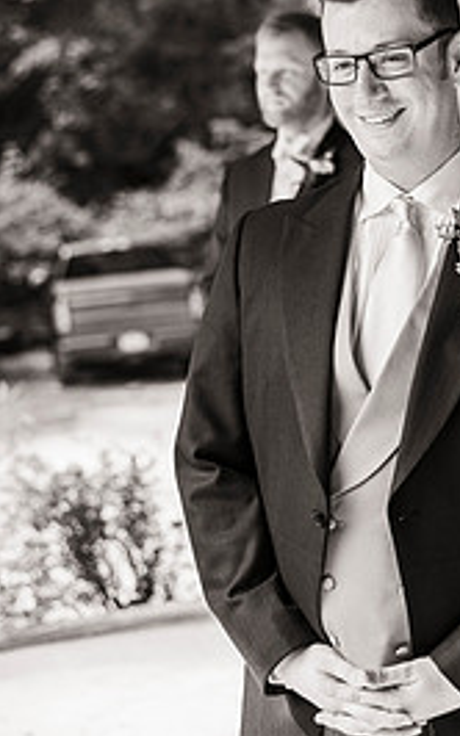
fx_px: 1727
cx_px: 384
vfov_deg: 23.9
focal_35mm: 86
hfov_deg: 15.1
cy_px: 221
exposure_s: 1/800
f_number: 2.8
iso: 320
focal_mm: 50
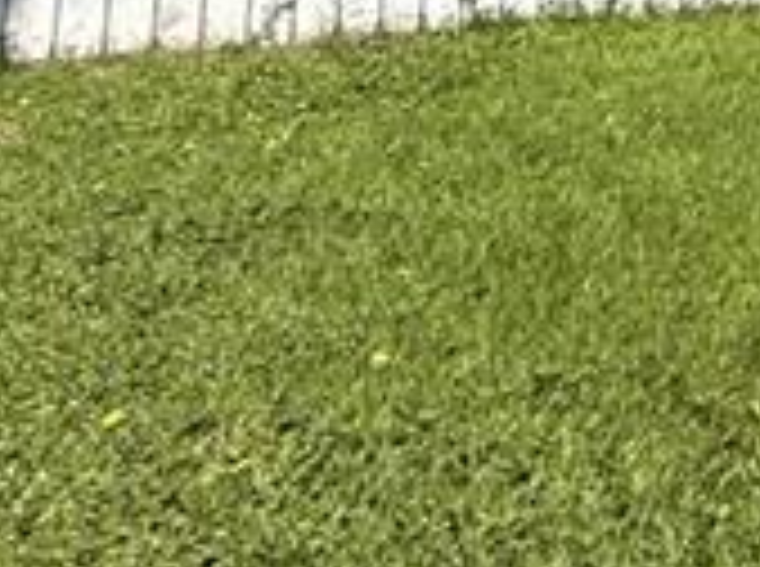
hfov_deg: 12.8
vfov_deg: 15.1
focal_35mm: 85
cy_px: -432
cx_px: 2078
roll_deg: -0.2
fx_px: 1862
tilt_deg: +6.3
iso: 50
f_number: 2.2
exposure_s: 1/2976
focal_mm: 2.22
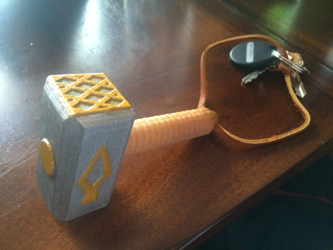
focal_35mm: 29
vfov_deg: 48.2
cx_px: 166
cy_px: 125
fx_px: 279
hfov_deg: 61.7
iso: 320
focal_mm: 4.15
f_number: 2.2
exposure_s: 1/30
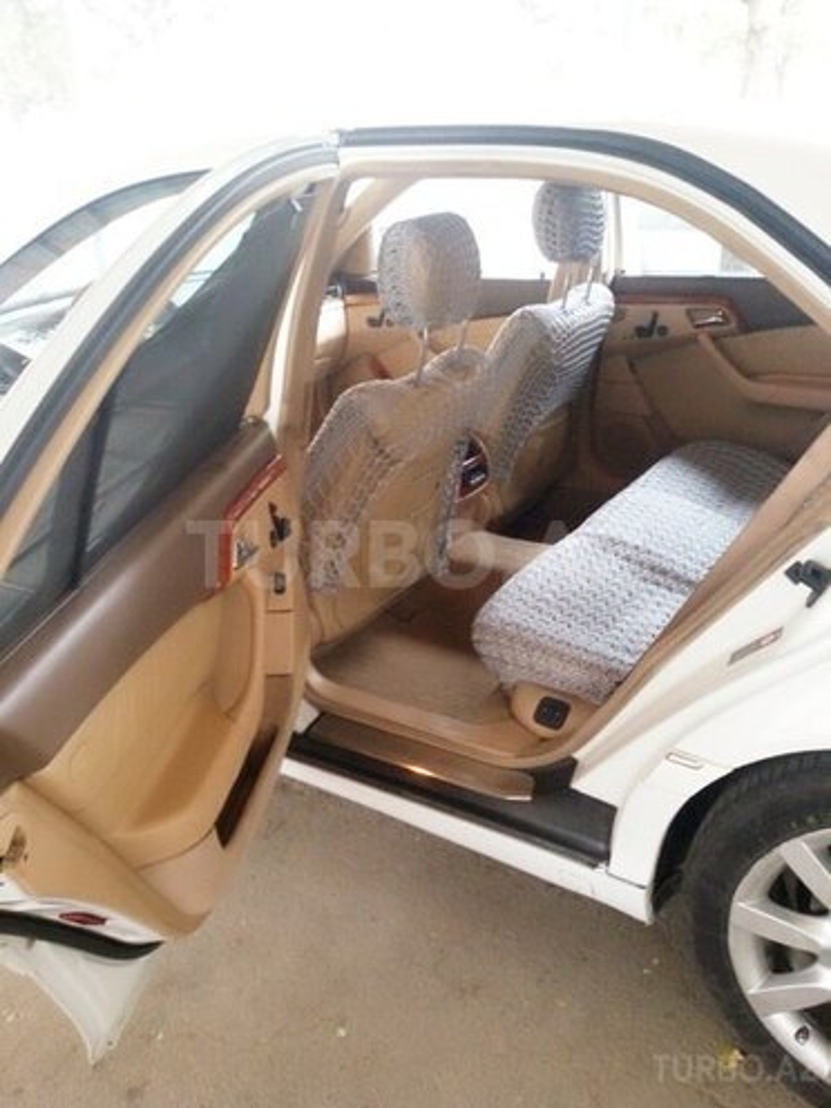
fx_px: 992
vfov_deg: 58.4
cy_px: 554
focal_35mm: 31
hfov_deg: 45.4
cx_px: 416
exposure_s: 1/15
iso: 320
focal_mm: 2.93
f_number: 2.4
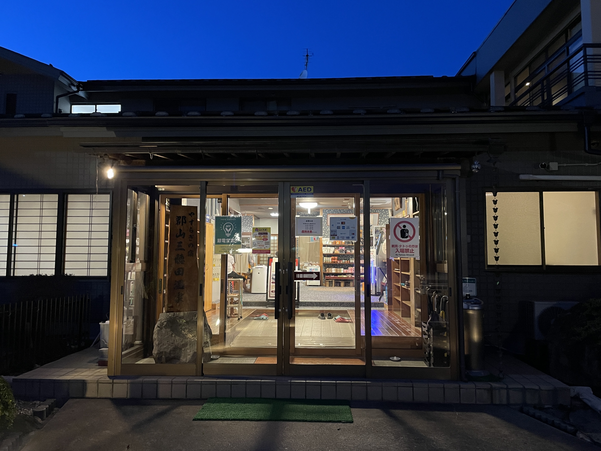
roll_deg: -0.2
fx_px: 451
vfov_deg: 53.1
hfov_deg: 67.3
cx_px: 300
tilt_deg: +3.5
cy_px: 226
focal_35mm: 26
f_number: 1.6
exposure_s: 1/25
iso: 500
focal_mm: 4.2
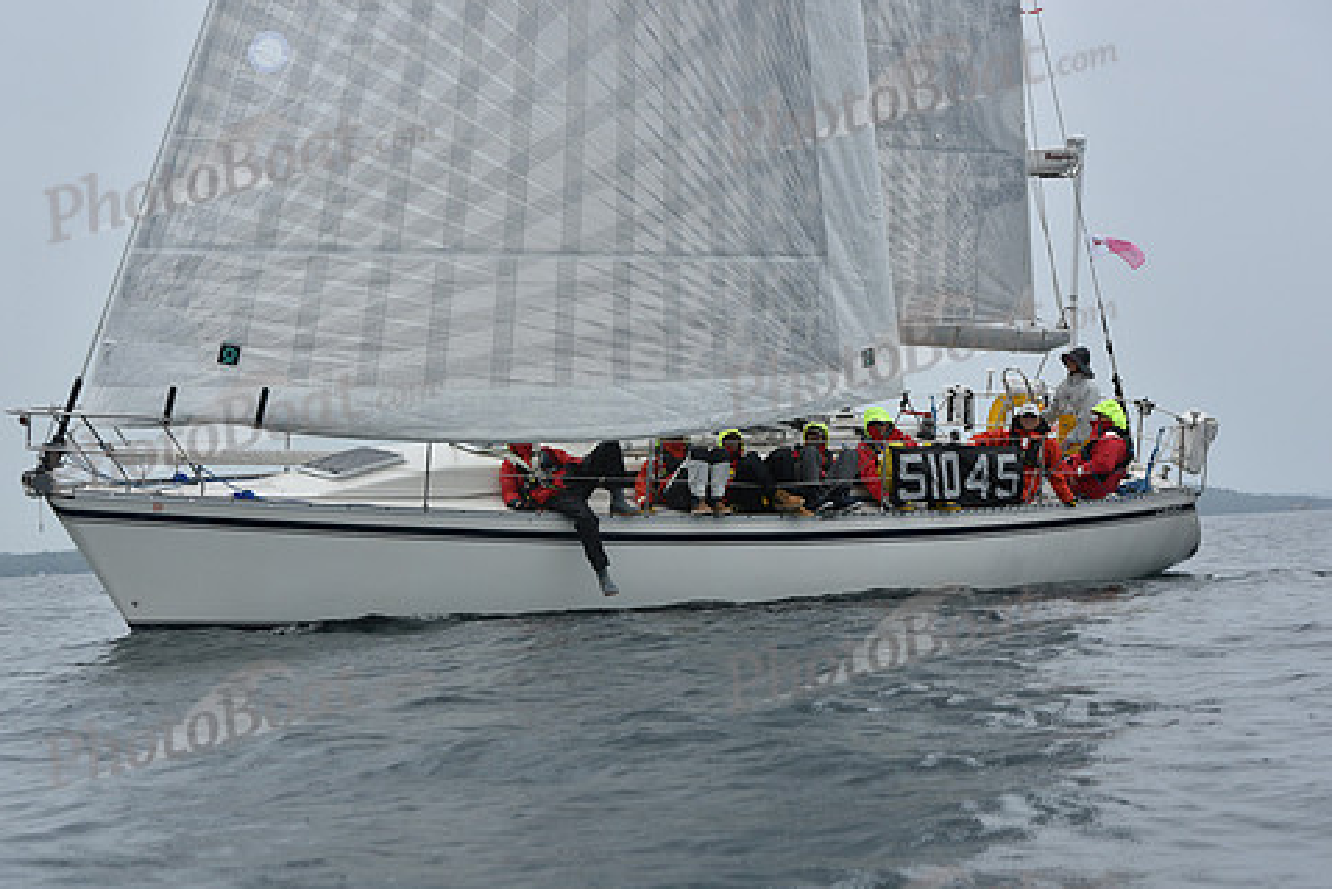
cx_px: 582
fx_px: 3146
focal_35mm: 85
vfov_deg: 16.1
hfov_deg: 23.9
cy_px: 534
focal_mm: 70
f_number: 7.1
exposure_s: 1/800
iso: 250
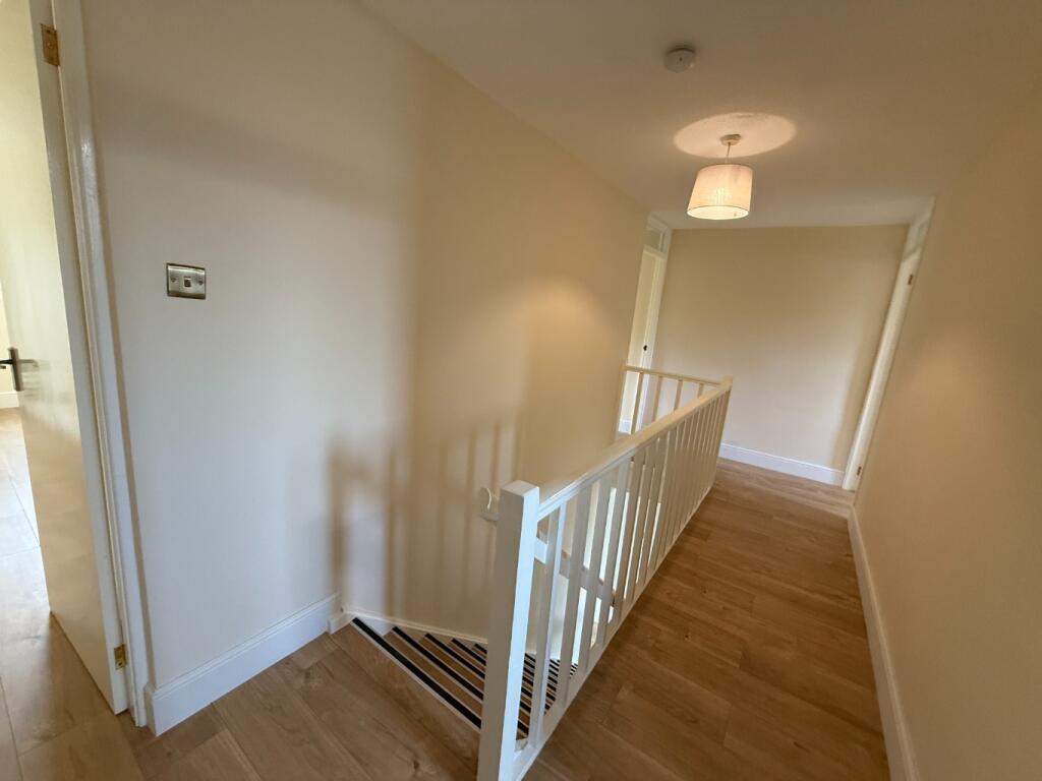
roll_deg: -7.4
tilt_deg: -10.1
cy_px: 390
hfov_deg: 102.1
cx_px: 521
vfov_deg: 85.7
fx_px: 421
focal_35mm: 14
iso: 320
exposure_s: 1/100
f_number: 2.2
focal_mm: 2.22
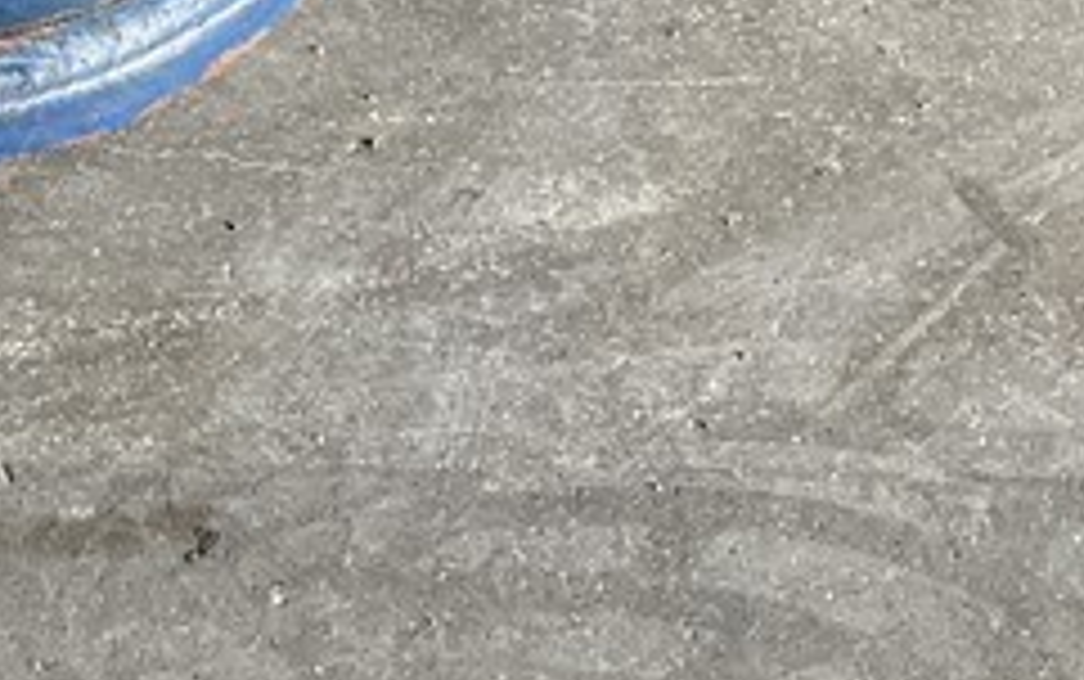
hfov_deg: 17.0
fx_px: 3459
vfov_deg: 10.3
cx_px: -243
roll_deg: +1.6
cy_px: -725
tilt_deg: -38.2
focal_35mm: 117
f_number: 1.6
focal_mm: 4.2
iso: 125
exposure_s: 1/120
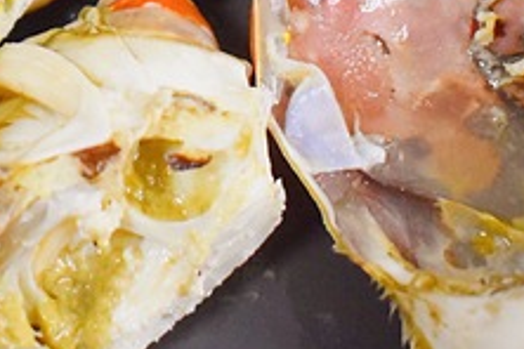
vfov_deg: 8.2
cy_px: -162
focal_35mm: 164
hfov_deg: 12.2
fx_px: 2383
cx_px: -135
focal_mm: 31
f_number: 4.2
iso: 1600
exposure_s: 1/125
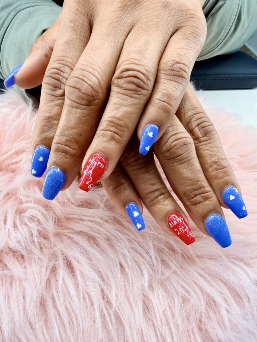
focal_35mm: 24
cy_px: 171
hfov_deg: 56.8
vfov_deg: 71.6
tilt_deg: -48.2
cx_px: 128
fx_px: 238
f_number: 2.2
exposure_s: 1/120
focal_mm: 2.22
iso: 64
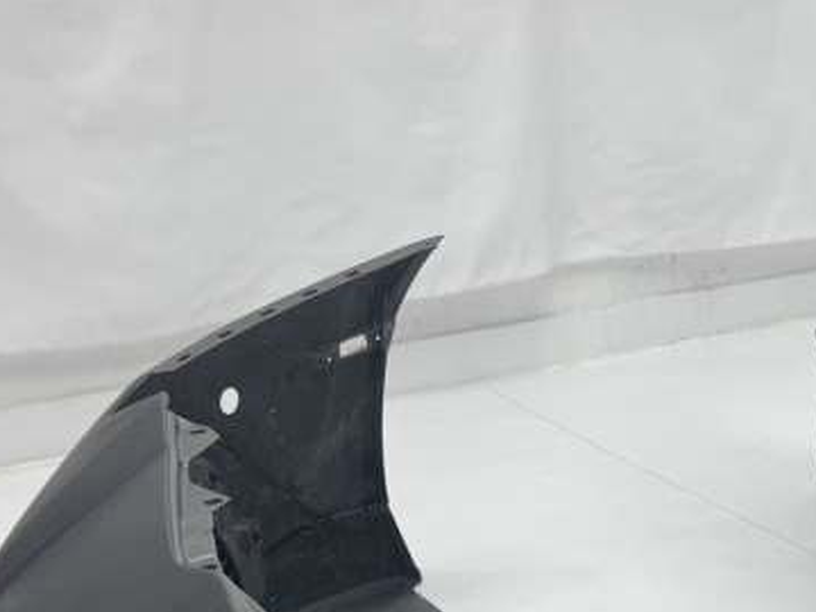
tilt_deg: -28.3
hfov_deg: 25.5
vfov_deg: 18.6
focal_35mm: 74
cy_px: 775
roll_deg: +1.2
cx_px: 734
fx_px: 1744
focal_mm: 5.1
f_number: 1.6
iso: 50
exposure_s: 1/100
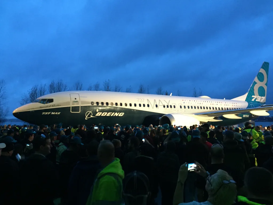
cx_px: 136
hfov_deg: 61.7
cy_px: 102
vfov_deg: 48.2
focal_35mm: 29
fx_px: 229
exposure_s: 1/20
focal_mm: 4.15
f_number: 2.2
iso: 250
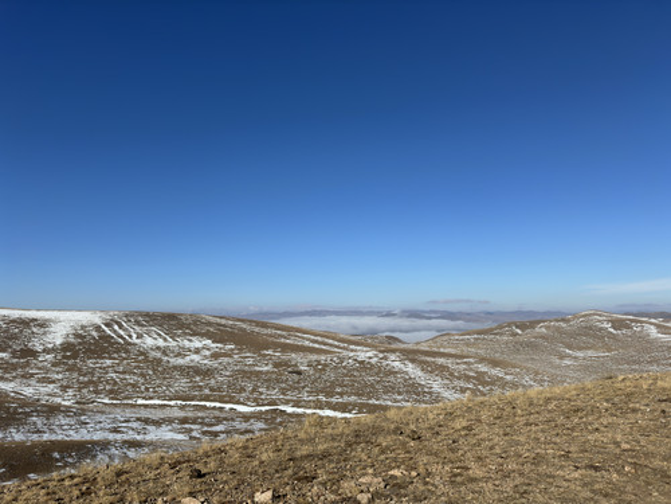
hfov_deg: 71.6
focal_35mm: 24
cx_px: 336
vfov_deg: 56.8
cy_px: 252
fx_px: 465
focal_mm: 6.86
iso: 100
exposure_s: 1/15385
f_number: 1.78
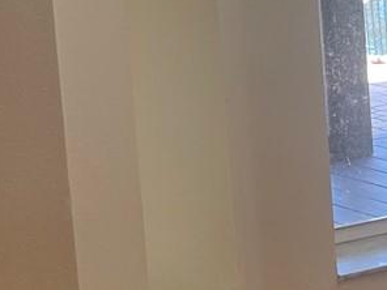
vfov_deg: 11.0
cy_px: 106
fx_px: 1509
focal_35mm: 135
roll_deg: +0.7
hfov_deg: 12.1
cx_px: 894
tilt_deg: -10.3
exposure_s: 1/120
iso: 80
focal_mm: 5.1
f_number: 1.6
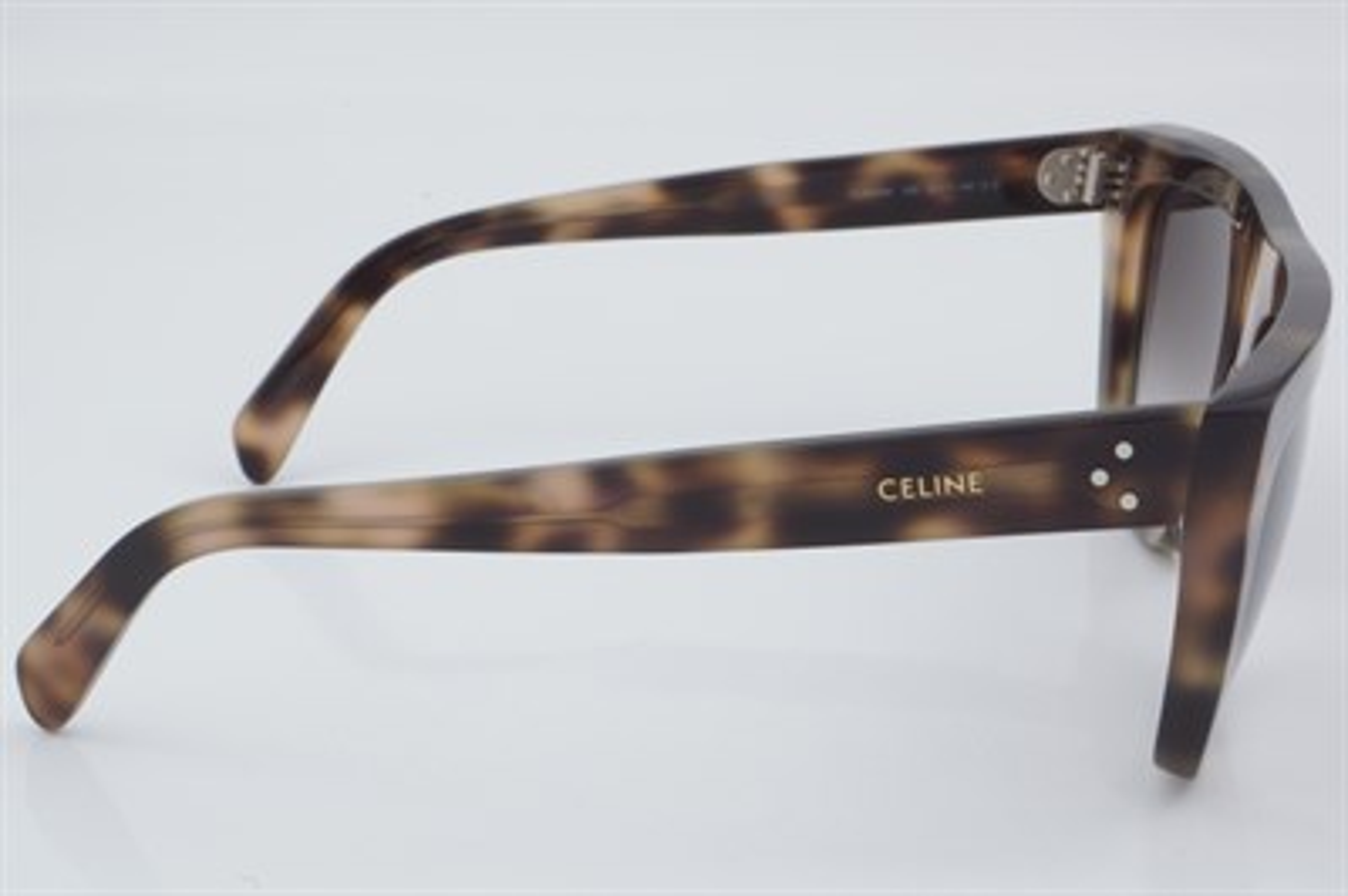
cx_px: 674
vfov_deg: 18.2
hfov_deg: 27.0
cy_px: 448
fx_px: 2806
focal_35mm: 75
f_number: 32
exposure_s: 1/3
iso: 100
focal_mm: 50
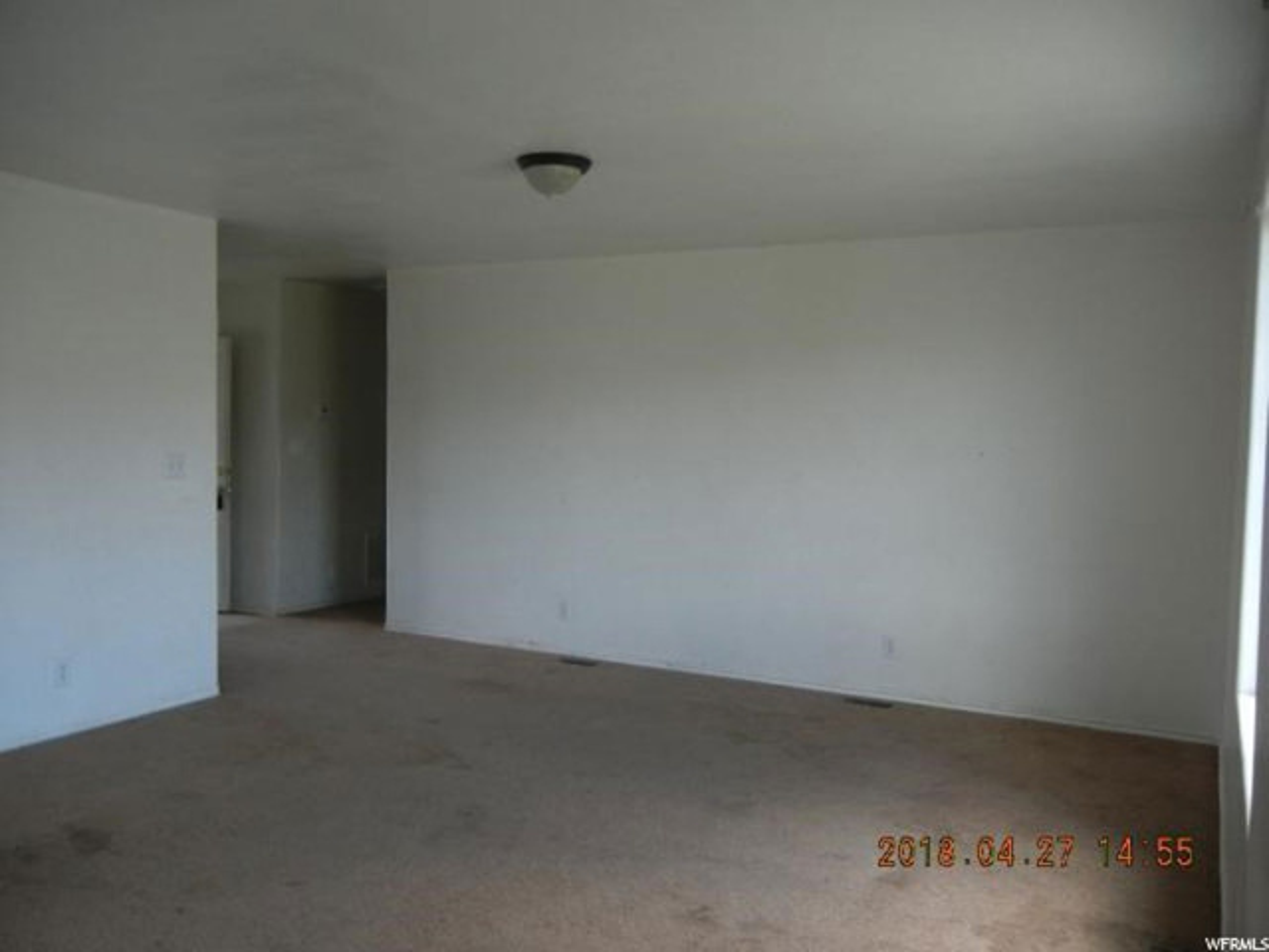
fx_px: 1100
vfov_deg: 46.8
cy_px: 476
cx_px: 634
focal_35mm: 30
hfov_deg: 60.0
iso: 160
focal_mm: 5.4
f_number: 3.5
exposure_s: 1/77.7
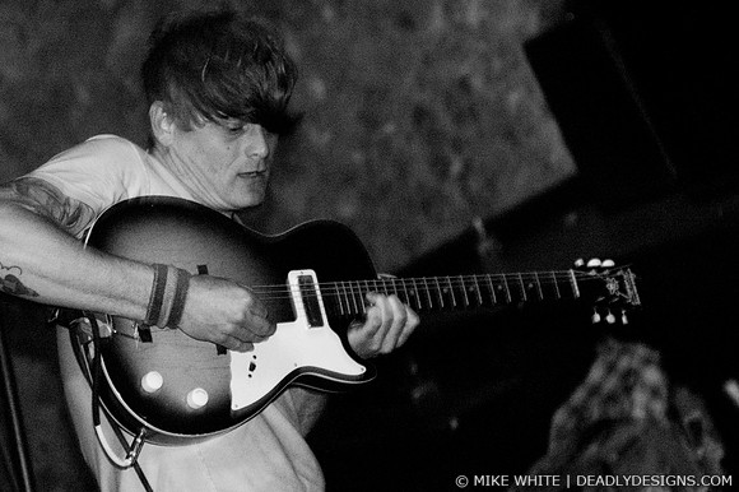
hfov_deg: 19.5
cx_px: 370
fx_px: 2154
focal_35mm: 105
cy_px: 246
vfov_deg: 13.0
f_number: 2.8
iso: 1600
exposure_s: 1/30
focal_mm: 70
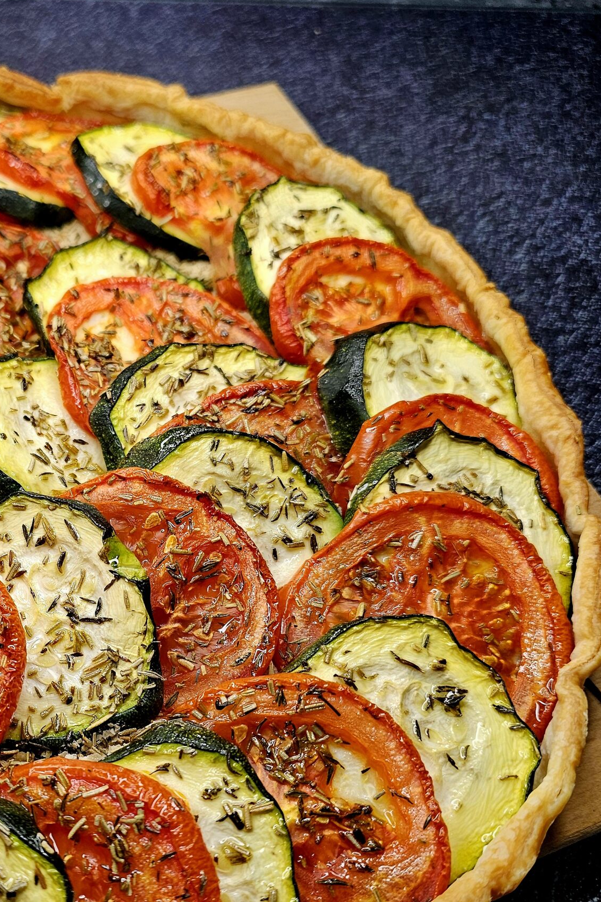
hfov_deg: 35.4
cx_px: 103
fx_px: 901
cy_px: 588
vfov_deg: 52.3
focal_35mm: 36
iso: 50
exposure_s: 1/50.3
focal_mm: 6.3
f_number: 1.7
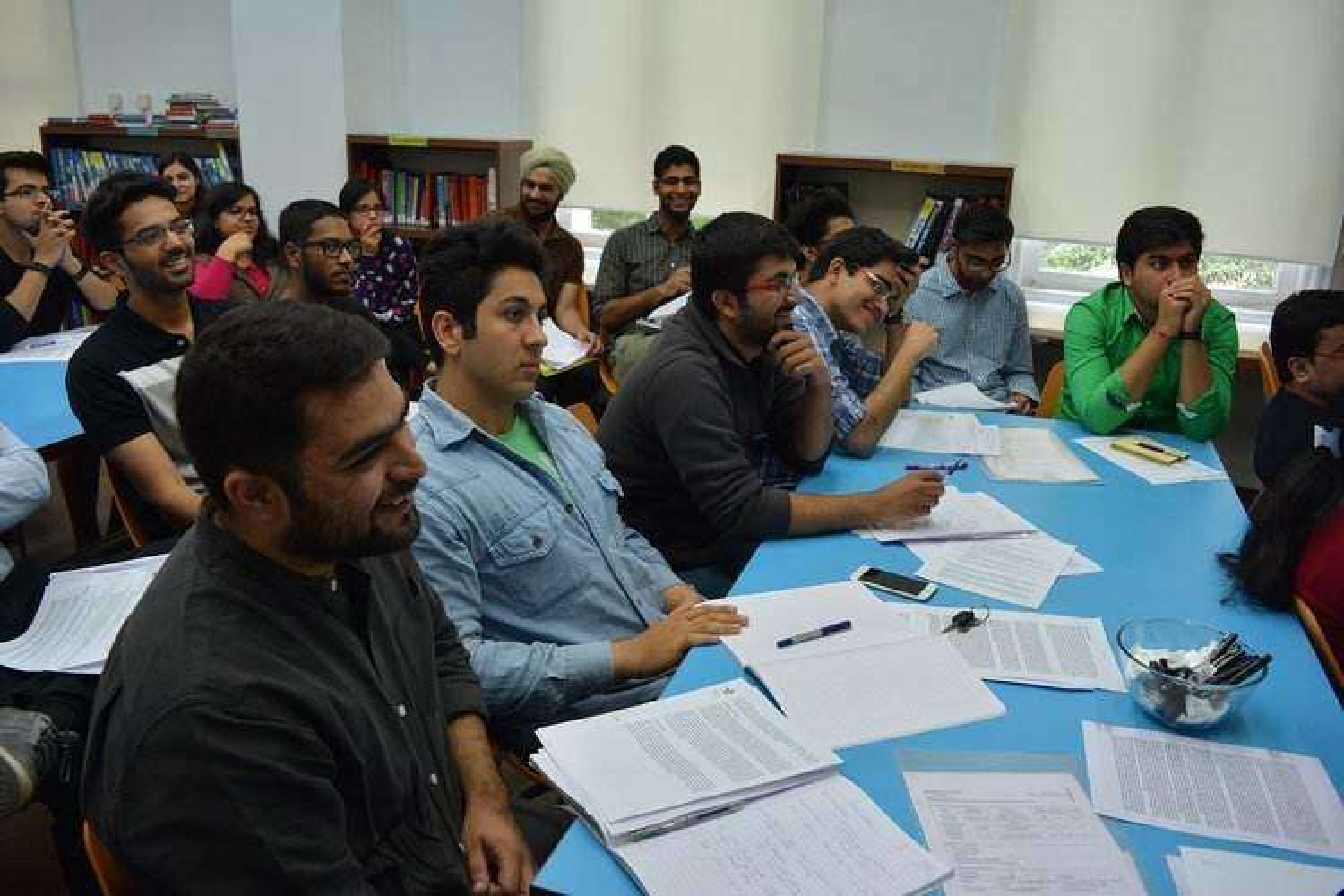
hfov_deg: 67.4
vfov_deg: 47.9
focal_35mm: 27
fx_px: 1008
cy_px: 448
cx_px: 672
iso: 400
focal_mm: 18
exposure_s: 1/80
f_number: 4.5
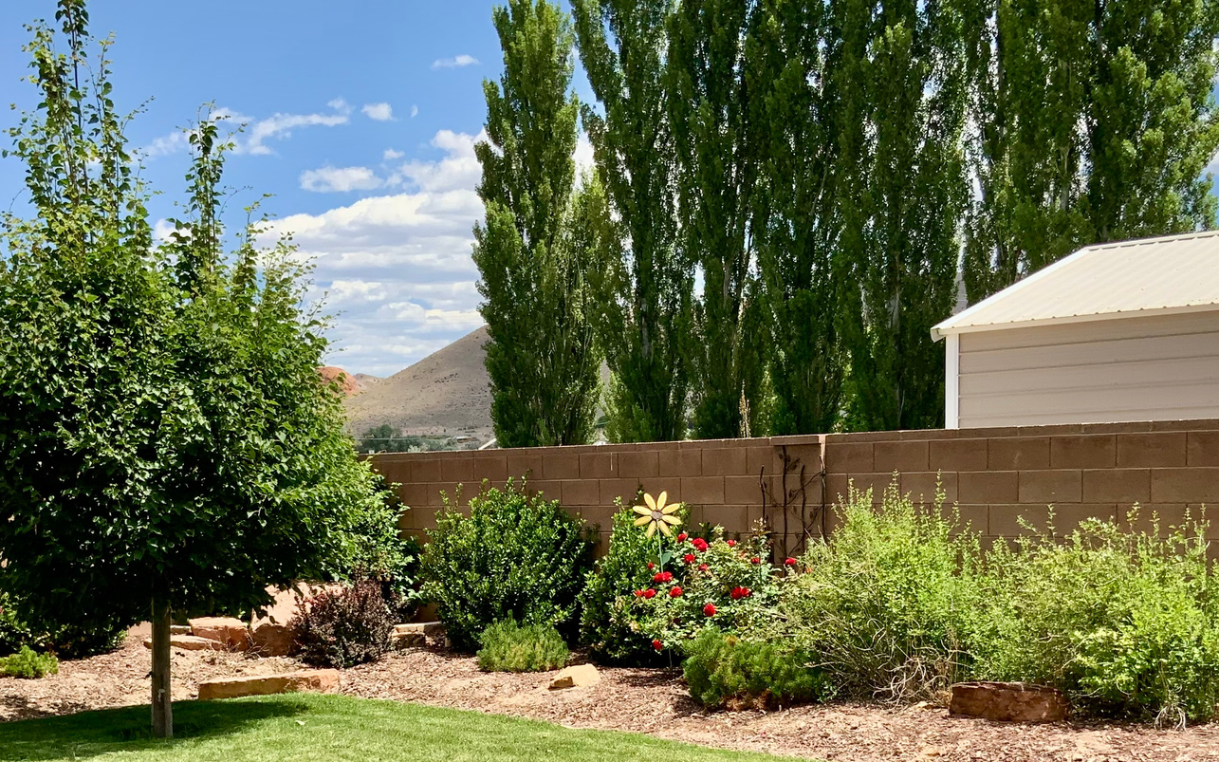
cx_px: 492
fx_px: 1628
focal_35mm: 49
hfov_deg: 40.9
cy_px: 628
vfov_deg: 25.8
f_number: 1.8
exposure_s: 1/1412
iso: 16
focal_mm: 3
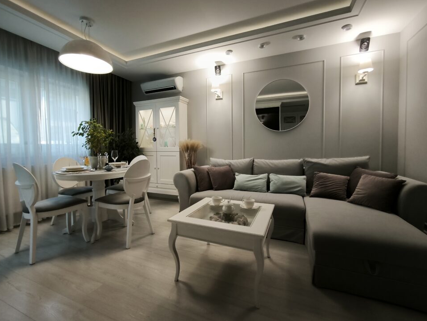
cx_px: 207
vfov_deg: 78.1
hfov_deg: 94.5
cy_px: 153
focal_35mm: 16
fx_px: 197
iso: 320
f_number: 2.2
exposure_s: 1/47.1
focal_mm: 1.91
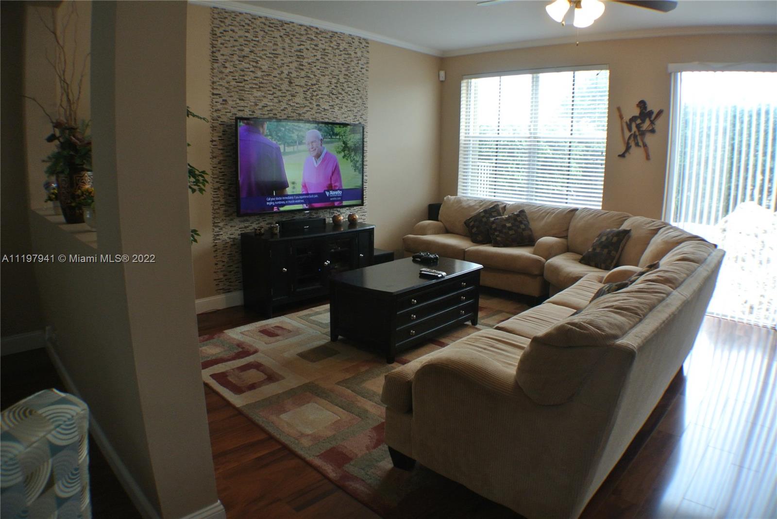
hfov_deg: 67.3
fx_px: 583
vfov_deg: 48.0
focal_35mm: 27
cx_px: 388
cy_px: 260
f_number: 3.5
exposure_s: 1/80
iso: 400
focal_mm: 10
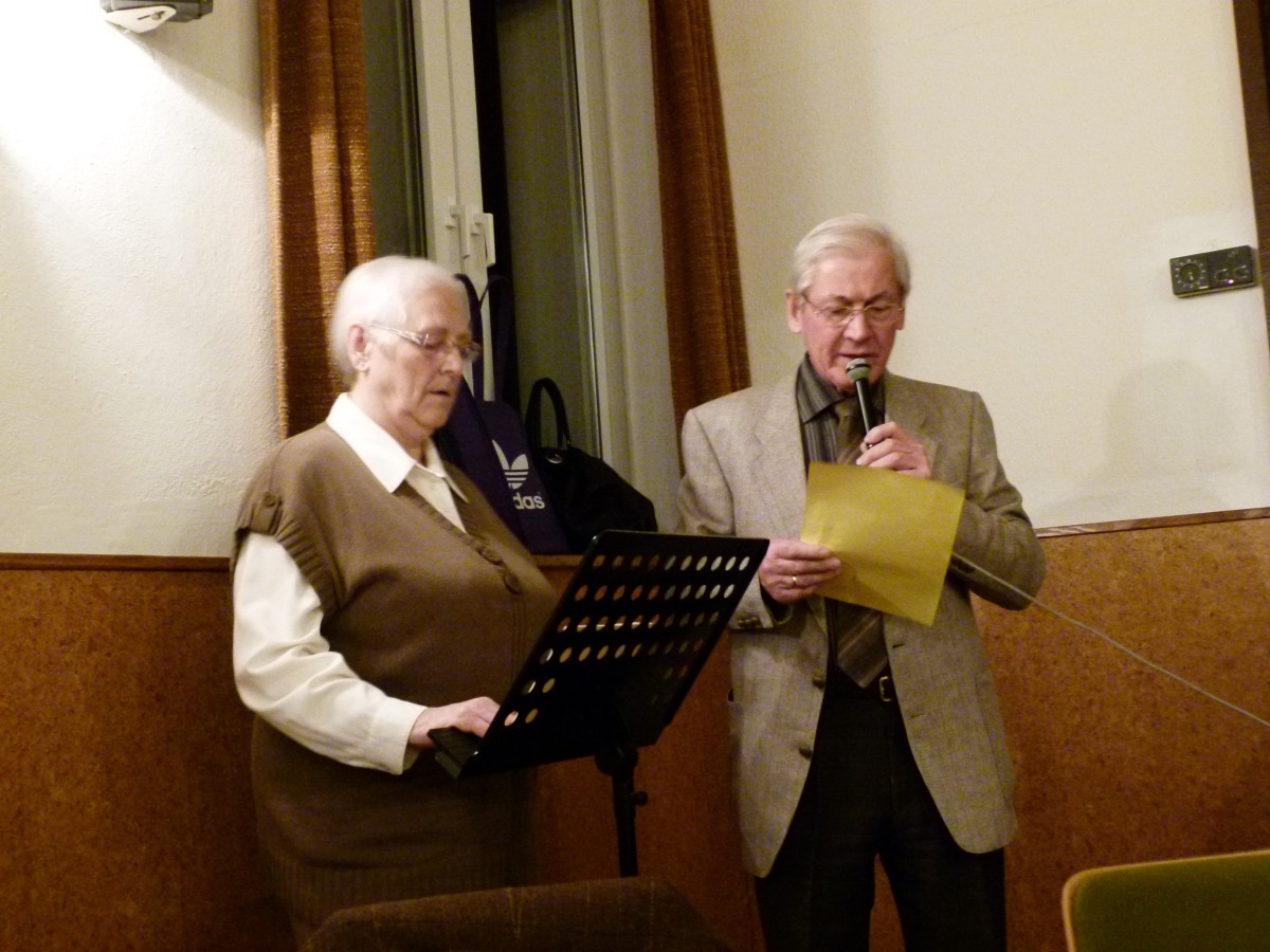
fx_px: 1578
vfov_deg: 33.6
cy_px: 476
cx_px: 635
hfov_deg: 43.9
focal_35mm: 43
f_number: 3.2
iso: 400
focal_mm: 7.7
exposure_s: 1/6
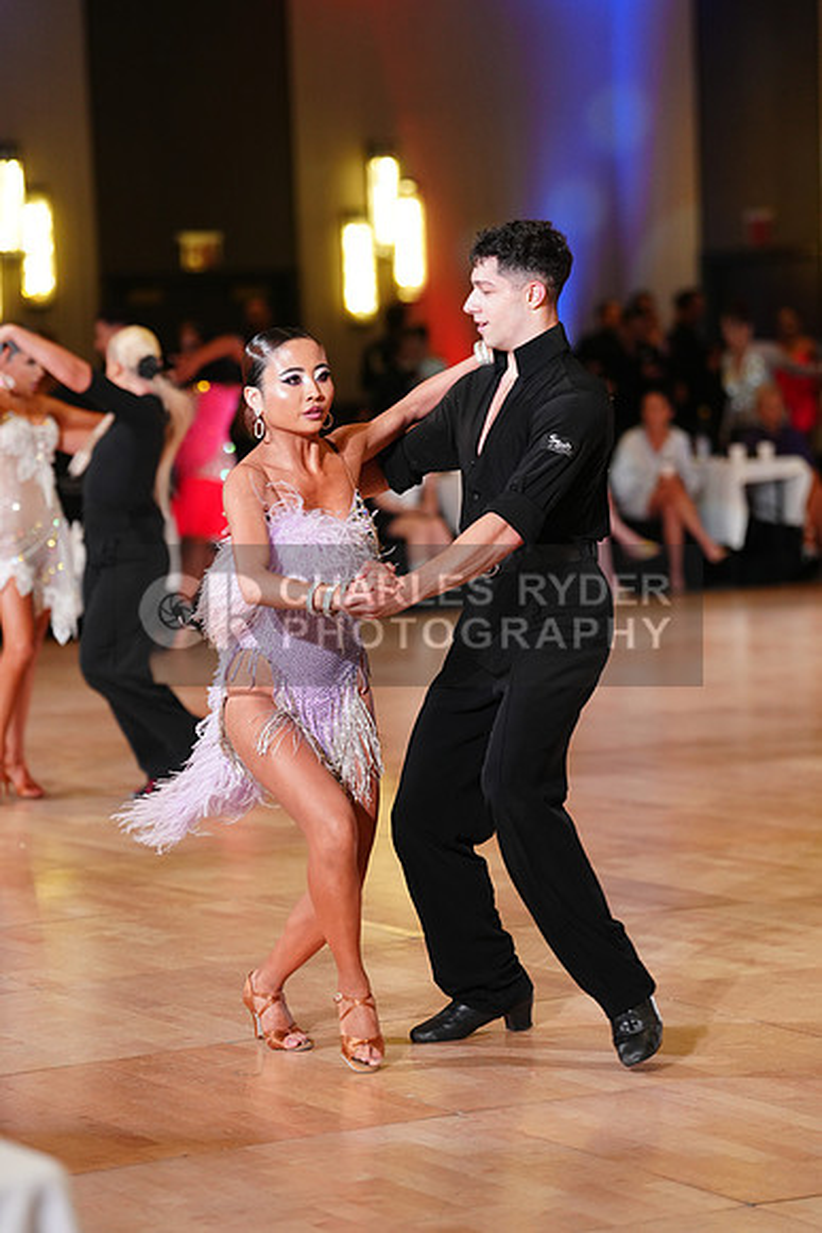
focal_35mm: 118
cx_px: 411
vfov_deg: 17.3
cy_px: 616
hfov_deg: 11.6
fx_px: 4039
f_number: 2.8
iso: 1600
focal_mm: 118
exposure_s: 1/400
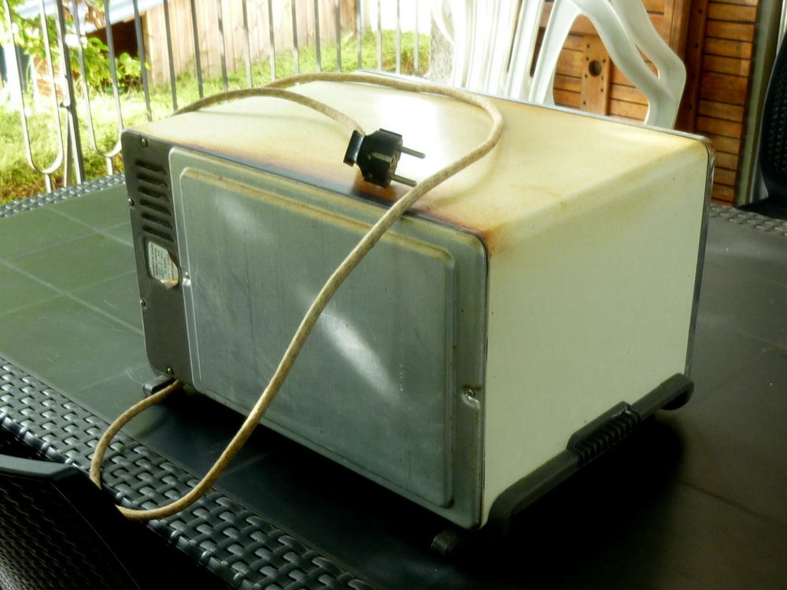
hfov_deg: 69.4
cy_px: 295
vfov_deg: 54.9
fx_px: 568
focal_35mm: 25
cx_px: 394
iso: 100
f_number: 3.3
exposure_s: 1/30
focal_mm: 4.5
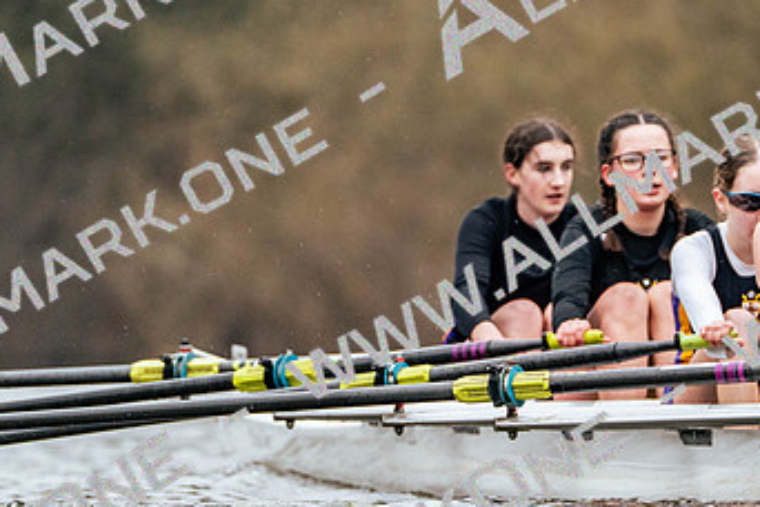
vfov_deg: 1.4
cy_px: 406
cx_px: 560
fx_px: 21468
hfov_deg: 2.0
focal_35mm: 1017
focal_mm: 600
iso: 3200
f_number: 6.3
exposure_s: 1/2000
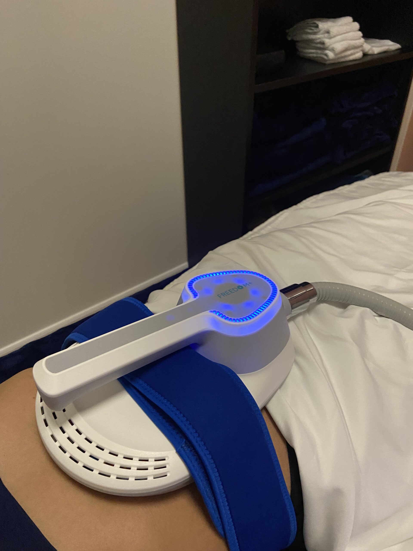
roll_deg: +1.3
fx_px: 414
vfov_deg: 67.3
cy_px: 276
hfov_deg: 53.1
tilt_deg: -35.4
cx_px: 206
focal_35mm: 26
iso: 400
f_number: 1.8
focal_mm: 4.25
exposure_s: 1/60
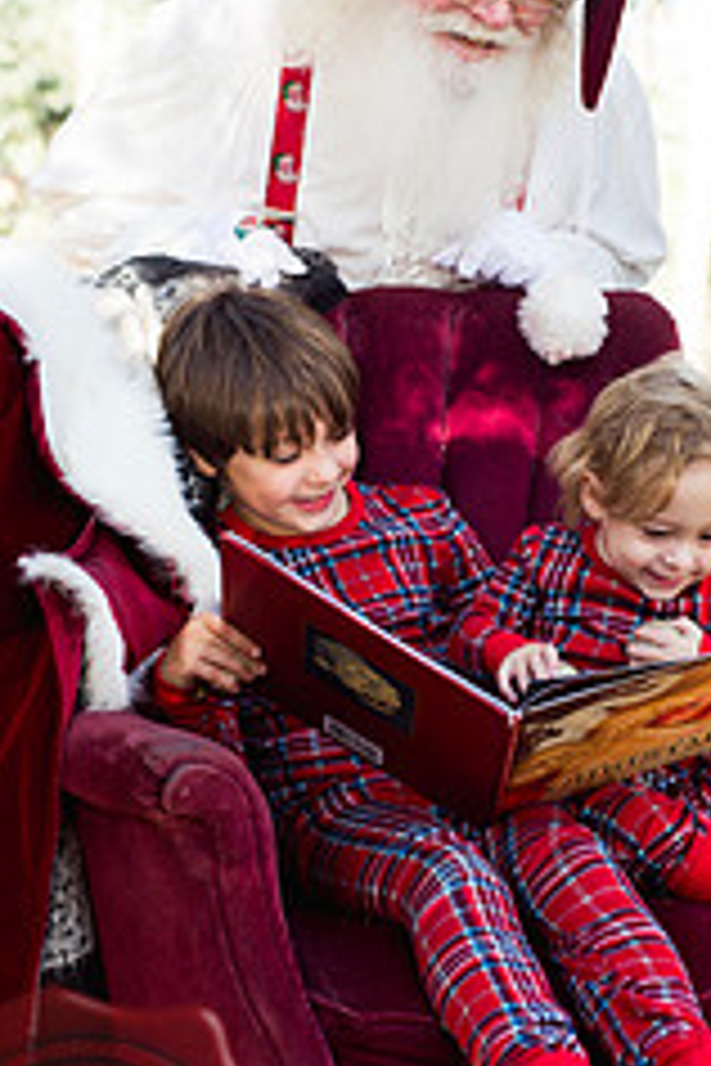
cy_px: 504
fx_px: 2814
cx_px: 513
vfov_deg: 21.5
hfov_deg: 14.4
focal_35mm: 95
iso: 125
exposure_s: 1/125
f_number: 4.5
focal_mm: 50
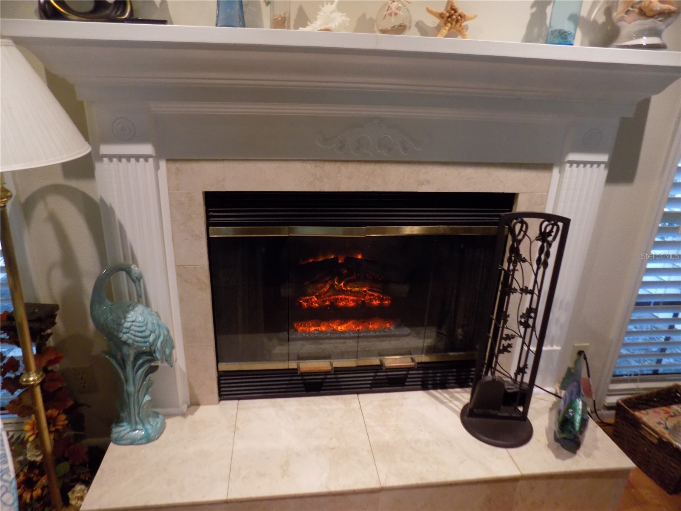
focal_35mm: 23
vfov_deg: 58.9
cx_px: 340
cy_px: 256
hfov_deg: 73.9
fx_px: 452
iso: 250
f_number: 3.1
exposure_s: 1/30
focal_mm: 4
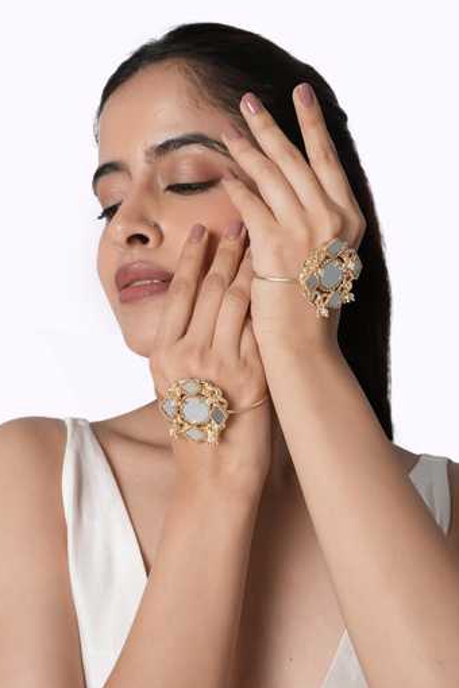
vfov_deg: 53.1
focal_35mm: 36
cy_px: 343
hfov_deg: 36.9
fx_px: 688
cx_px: 228
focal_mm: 35
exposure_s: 1/125
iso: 125
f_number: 9.5
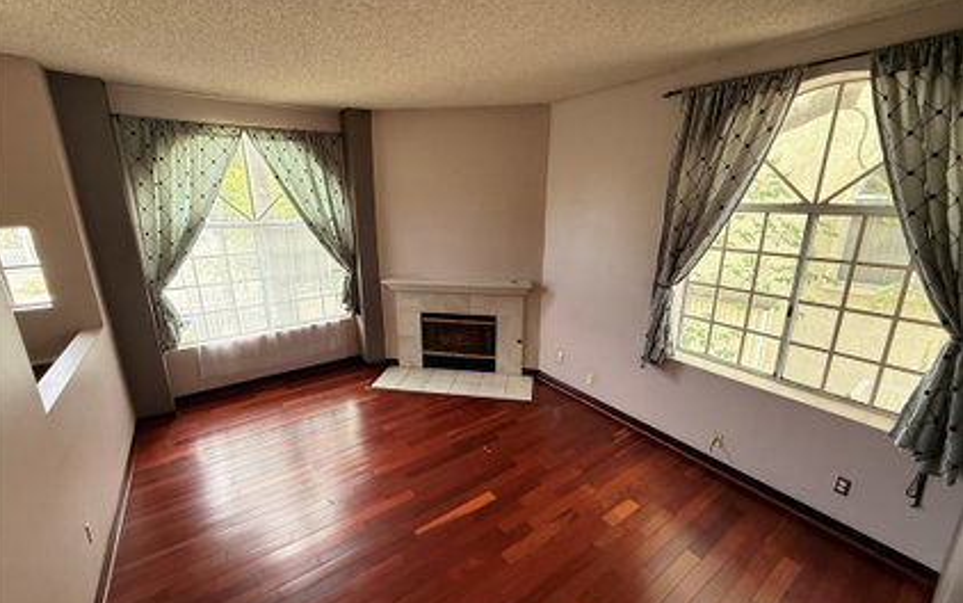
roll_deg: +0.5
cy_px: 302
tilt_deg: -15.4
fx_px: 394
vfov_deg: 74.8
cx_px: 478
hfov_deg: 101.4
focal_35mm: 15
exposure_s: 1/99
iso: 160
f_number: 2.2
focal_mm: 2.22
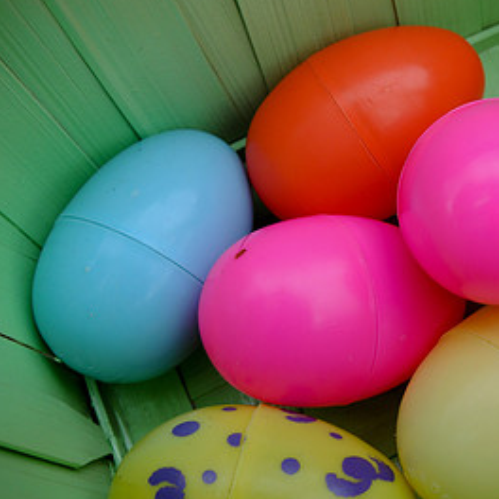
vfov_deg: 25.7
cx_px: 452
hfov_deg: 24.9
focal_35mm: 67
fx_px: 1093
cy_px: 245
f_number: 6.3
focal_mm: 24
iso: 200
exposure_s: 1/100
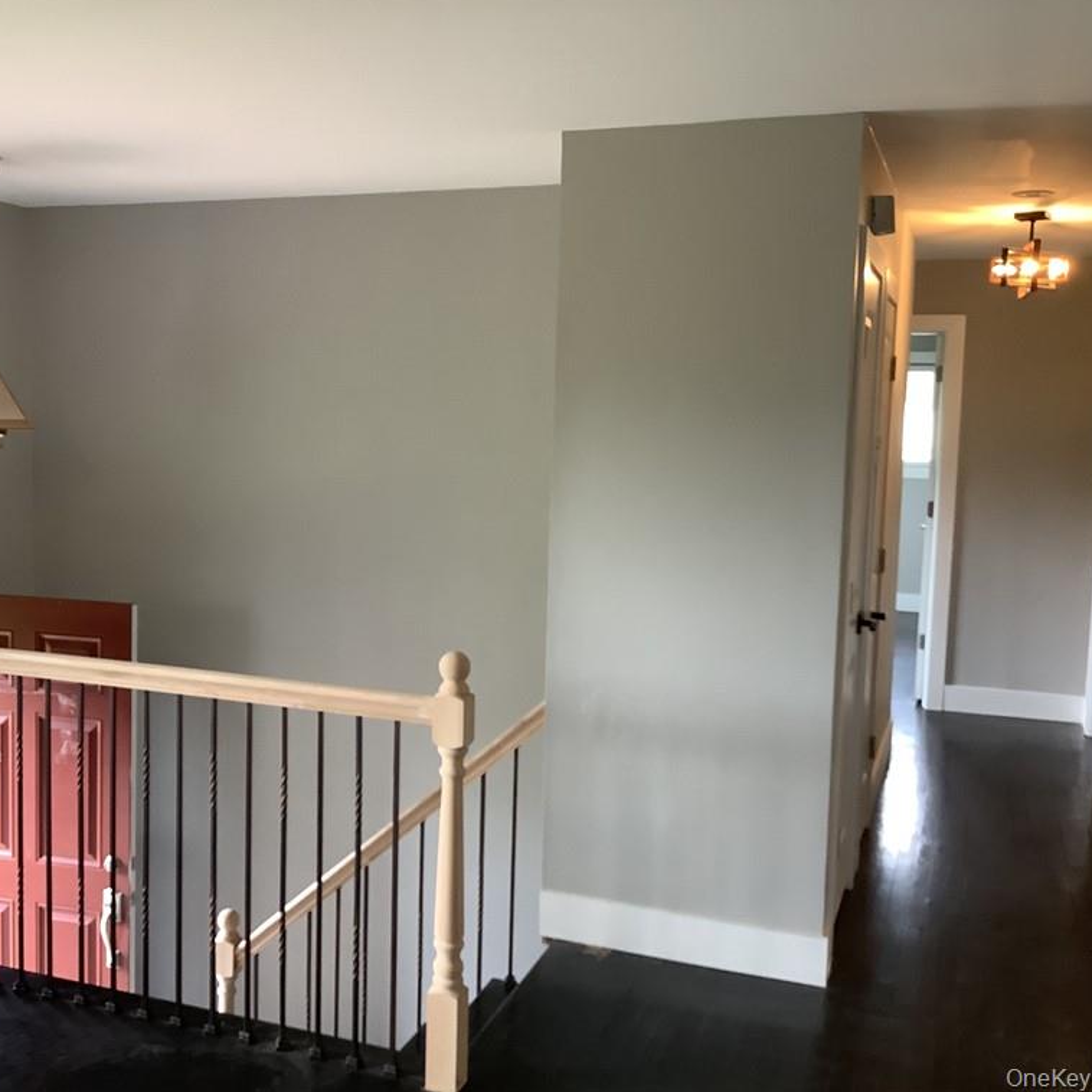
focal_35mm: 37
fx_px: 1321
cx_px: 415
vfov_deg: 44.9
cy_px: 543
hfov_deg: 44.6
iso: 200
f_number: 2.4
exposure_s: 1/60
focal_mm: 3.3
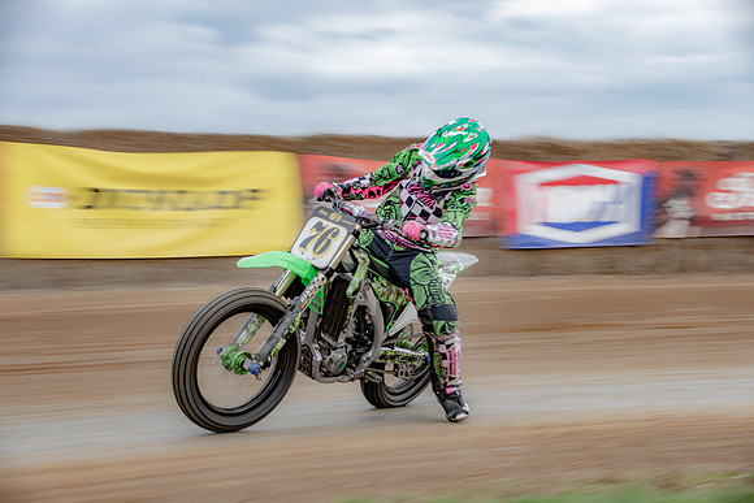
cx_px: 377
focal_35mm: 129
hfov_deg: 15.9
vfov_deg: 10.6
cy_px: 252
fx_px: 2702
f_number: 8
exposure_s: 1/100
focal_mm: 86
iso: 160
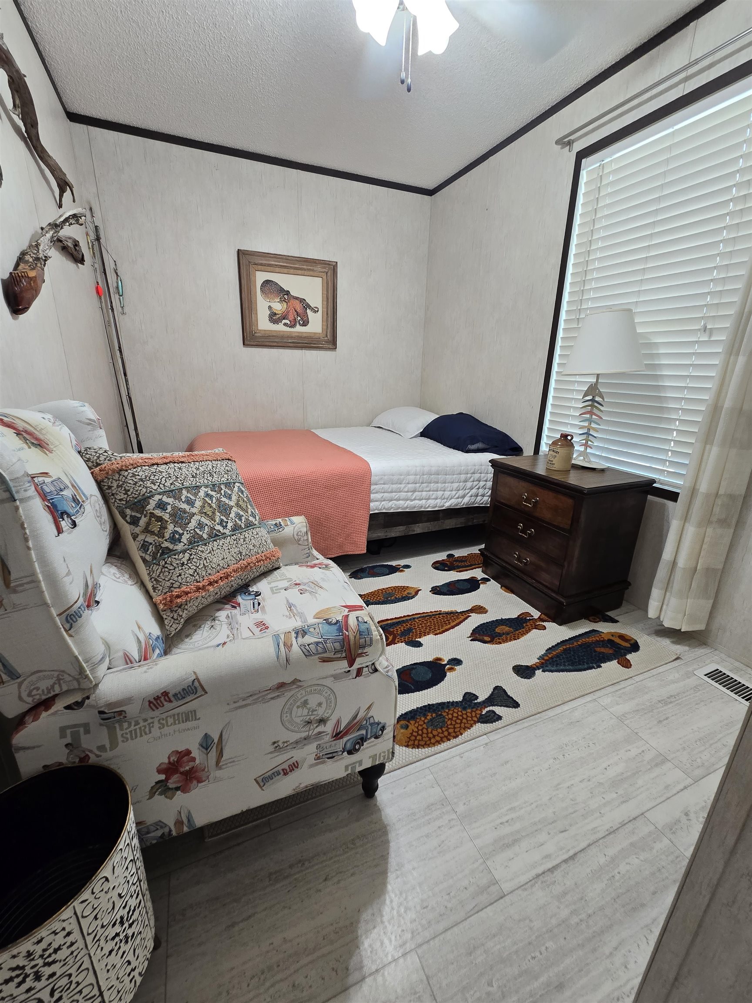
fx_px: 377
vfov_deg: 106.2
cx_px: 376
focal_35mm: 13
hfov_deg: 89.9
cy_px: 502
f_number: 2.2
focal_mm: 2.2
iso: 125
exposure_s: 1/60
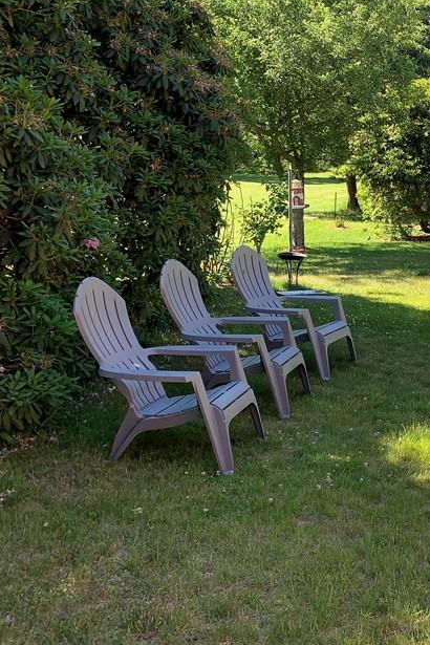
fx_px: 806
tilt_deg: -7.4
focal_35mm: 45
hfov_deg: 26.8
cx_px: 503
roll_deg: -1.4
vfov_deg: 43.4
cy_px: 259
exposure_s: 1/488
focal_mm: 4.25
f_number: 1.8
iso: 25
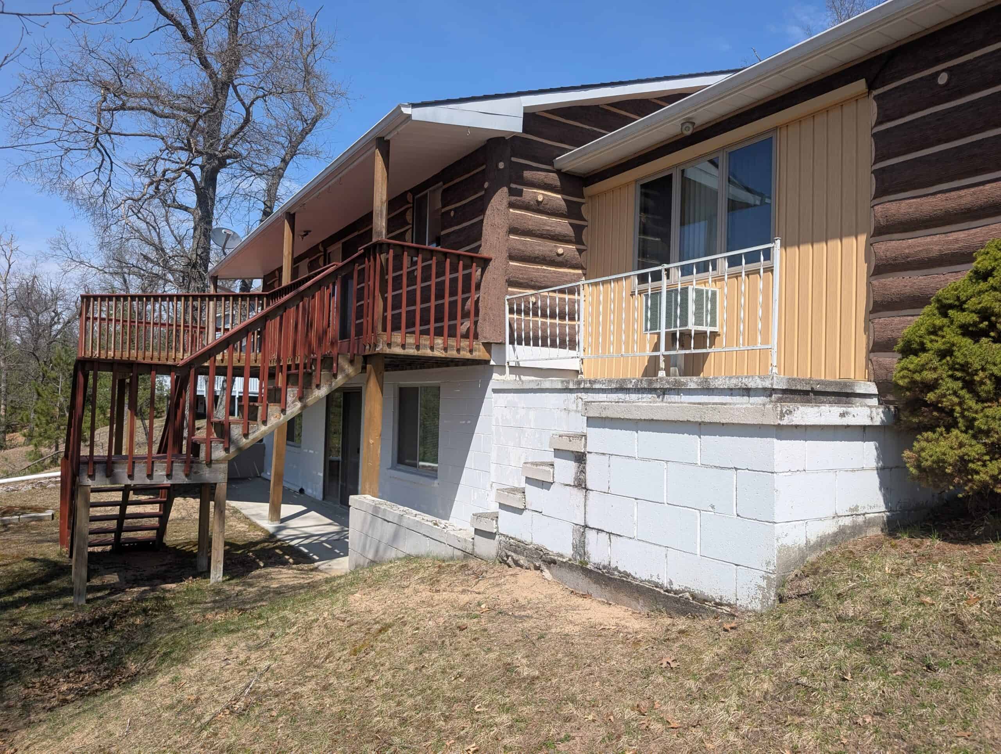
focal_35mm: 24
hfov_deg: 71.5
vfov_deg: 56.9
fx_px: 695
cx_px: 500
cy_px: 377
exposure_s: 1/1103
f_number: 1.68
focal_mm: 6.9
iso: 21
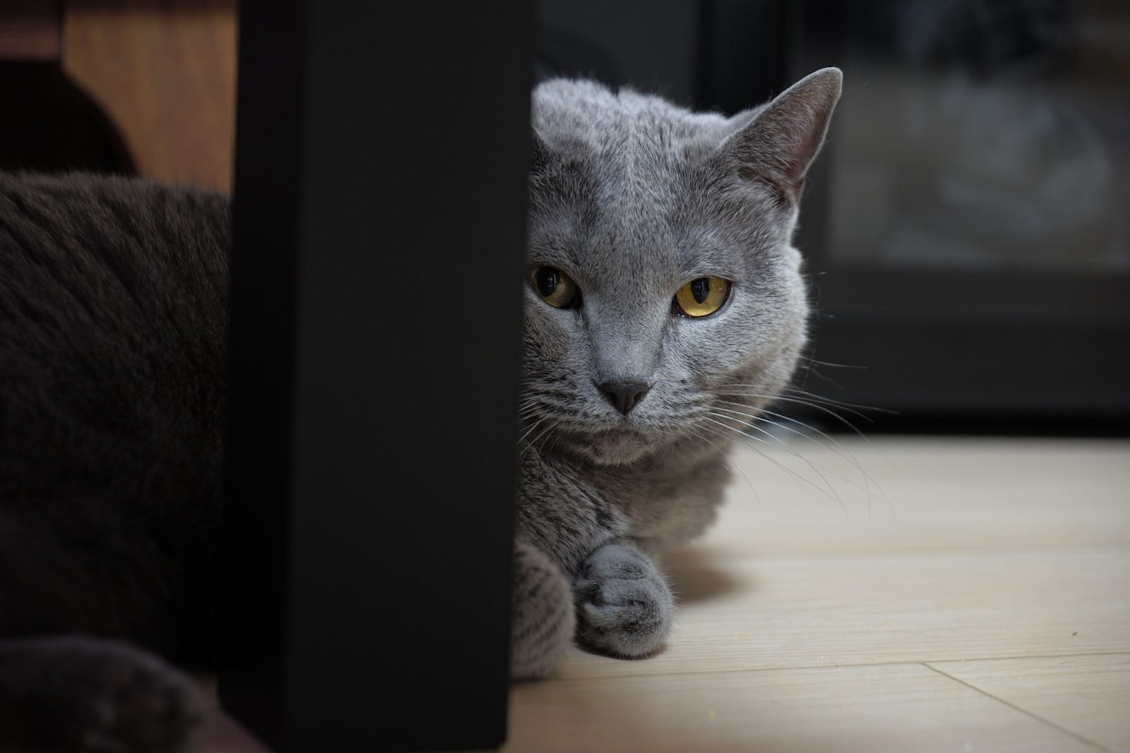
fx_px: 3296
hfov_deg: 19.5
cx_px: 565
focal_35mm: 105
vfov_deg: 13.0
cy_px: 376
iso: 1250
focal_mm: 105
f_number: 4
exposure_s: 1/13
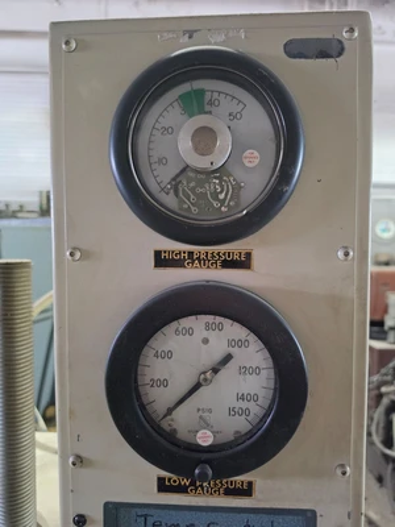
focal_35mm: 23
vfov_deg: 73.9
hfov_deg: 58.9
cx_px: 198
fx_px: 350
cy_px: 264
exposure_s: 1/120
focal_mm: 6.5
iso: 800
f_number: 1.4
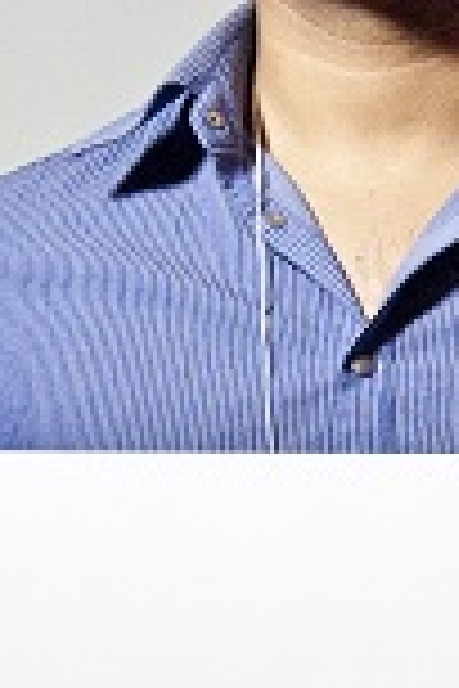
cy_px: 344
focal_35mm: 160
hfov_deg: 8.6
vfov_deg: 12.8
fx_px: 3060
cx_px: 405
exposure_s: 1/400
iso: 2500
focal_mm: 34
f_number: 4.2
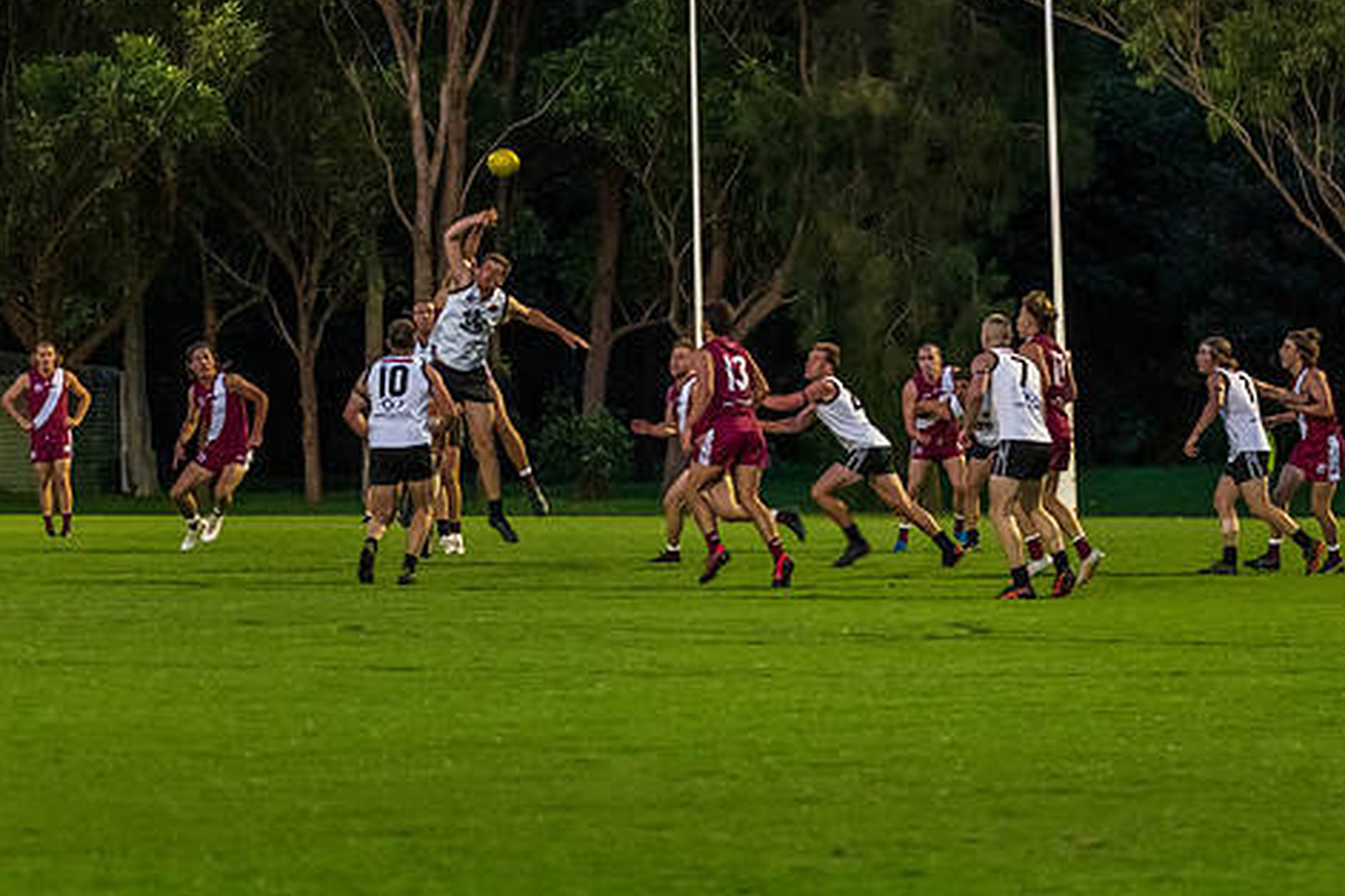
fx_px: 7771
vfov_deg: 6.6
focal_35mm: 208
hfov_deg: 9.9
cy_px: 364
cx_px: 855
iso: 6400
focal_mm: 150
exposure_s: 1/250
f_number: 5.6
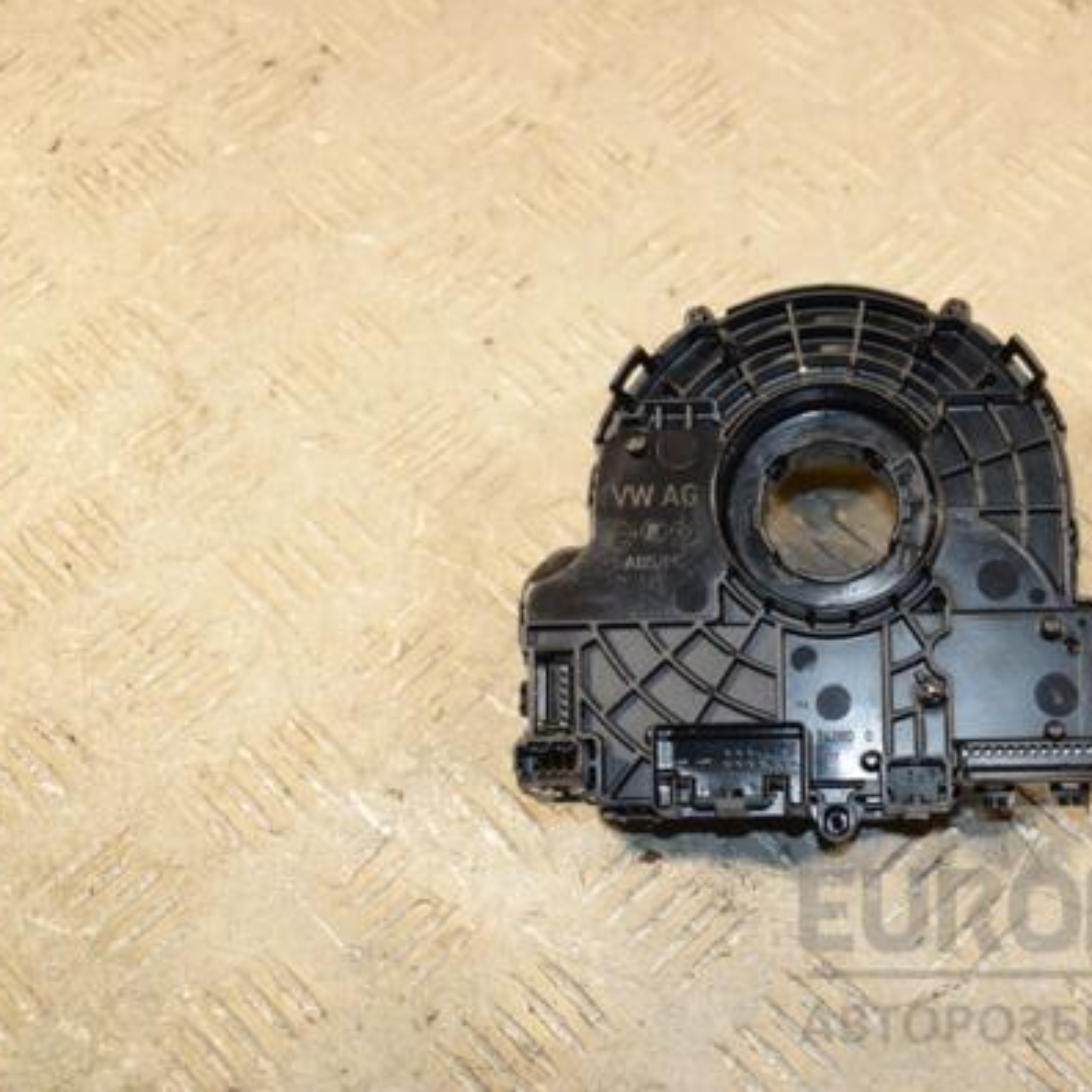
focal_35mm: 68
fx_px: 2414
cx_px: 747
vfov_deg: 25.5
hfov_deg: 25.3
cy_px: 543
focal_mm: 35
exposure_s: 1/200
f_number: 5
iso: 800
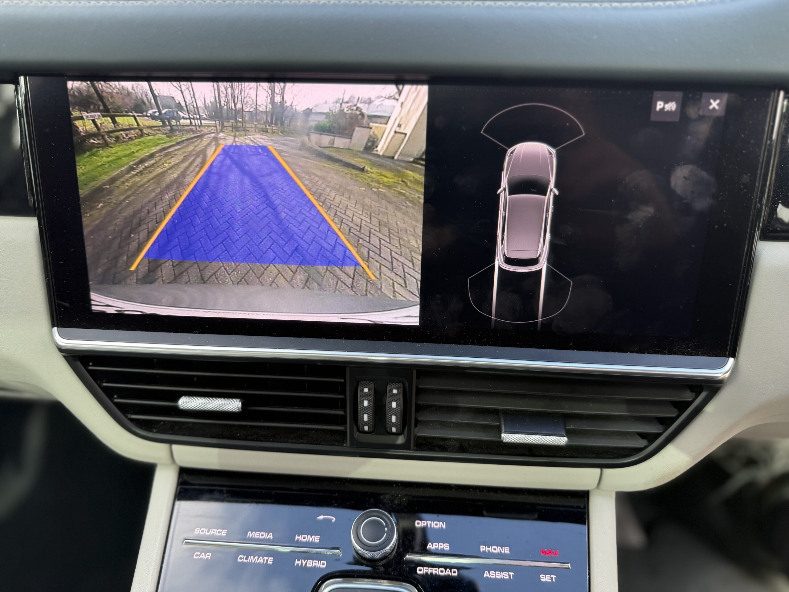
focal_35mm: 24
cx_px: 394
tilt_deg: -32.4
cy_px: 296
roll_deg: -1.3
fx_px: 547
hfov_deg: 71.6
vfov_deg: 56.8
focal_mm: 6.76
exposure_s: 1/256
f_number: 1.78
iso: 125
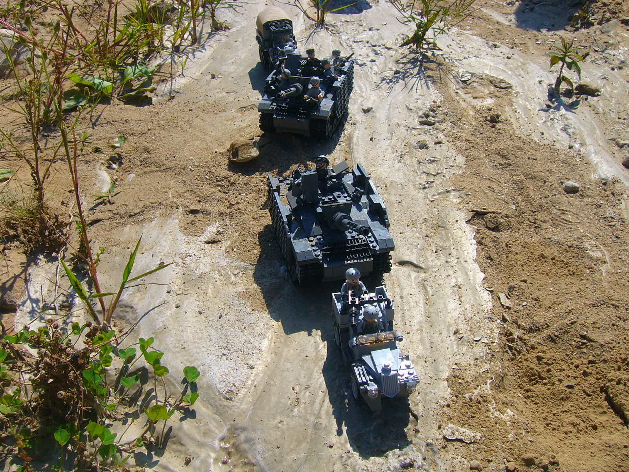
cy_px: 236
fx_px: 745
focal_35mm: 41
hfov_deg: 45.8
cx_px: 314
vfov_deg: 35.1
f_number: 6.1
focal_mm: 6.8
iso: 64
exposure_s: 1/500
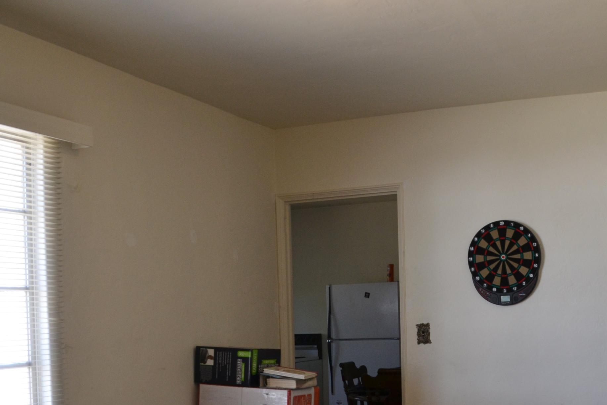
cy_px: 326
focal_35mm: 49
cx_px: 364
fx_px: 826
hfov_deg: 40.2
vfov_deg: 27.0
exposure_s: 1/100
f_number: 5
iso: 400
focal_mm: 20
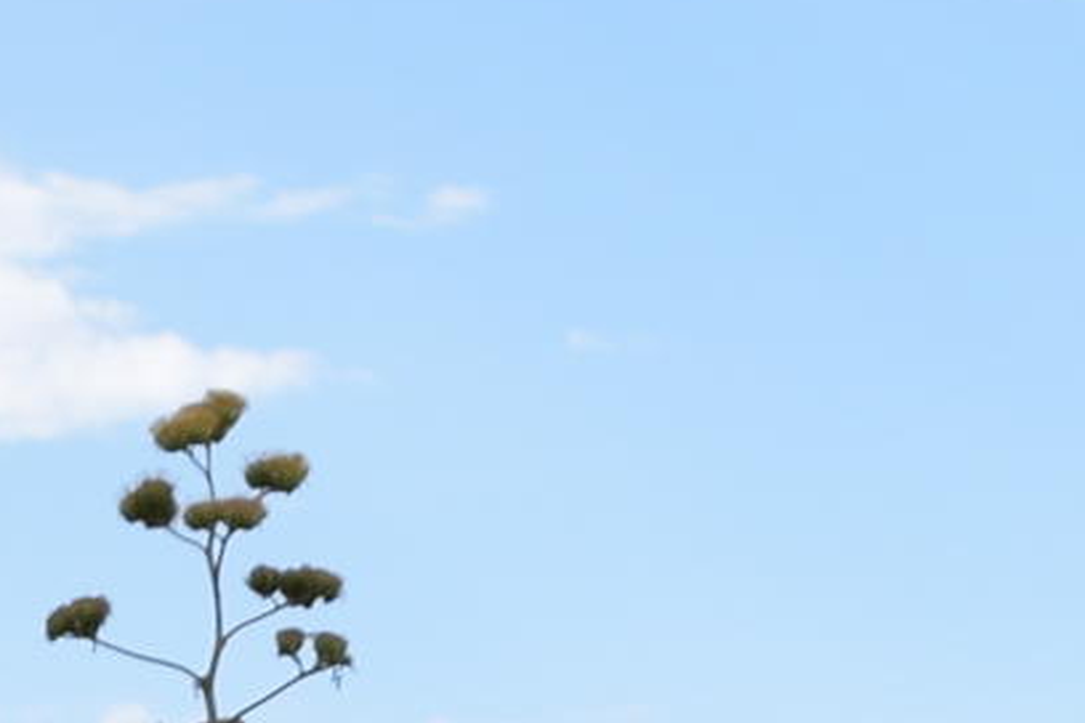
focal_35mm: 265
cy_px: 2639
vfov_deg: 4.8
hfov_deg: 7.7
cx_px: -447
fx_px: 7986
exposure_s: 1/200
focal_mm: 24
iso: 100
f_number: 7.1
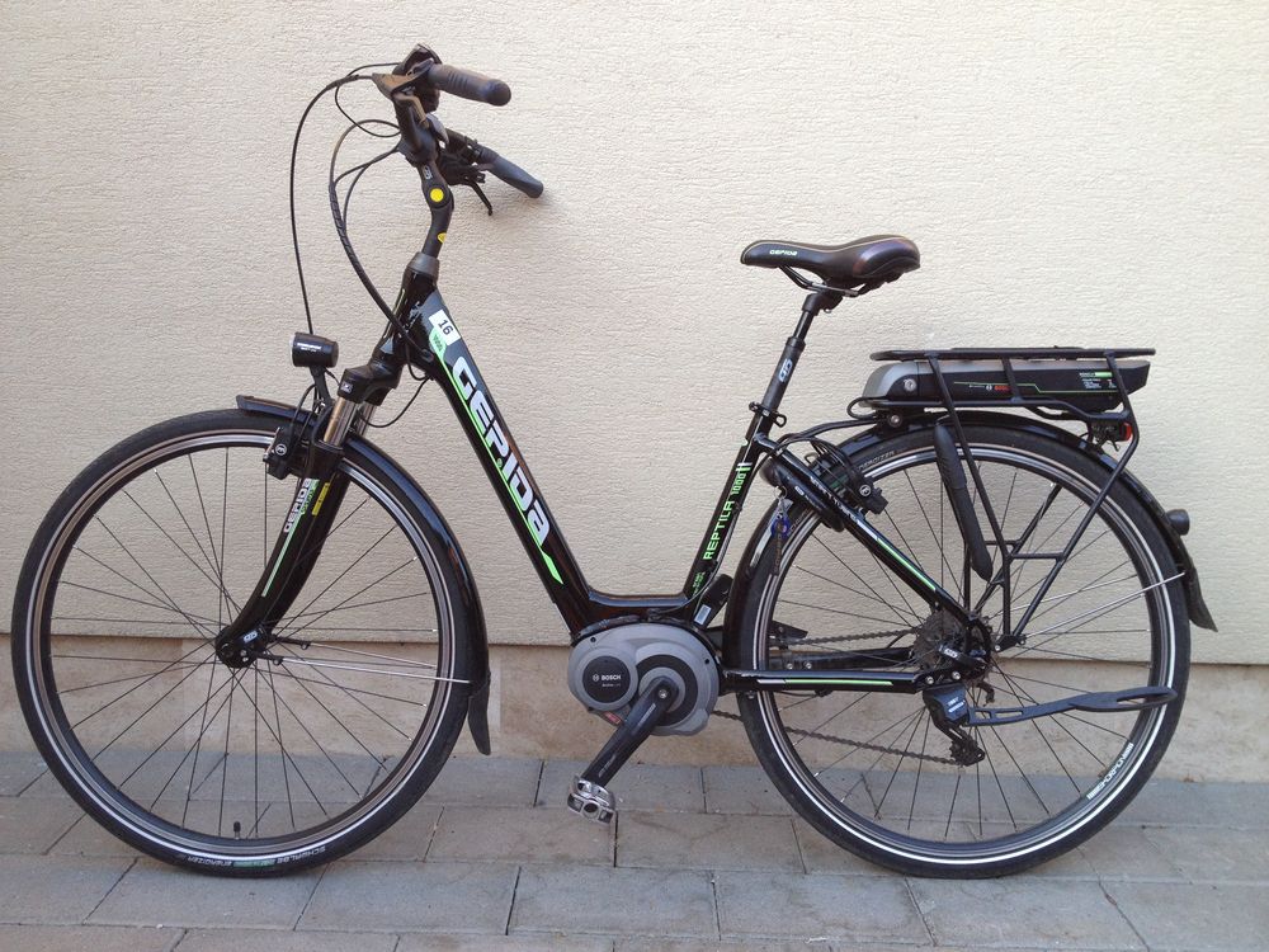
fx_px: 1283
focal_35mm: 35
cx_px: 634
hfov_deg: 52.6
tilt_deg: -9.7
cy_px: 476
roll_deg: -1.2
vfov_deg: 40.7
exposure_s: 1/120
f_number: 2.4
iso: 64
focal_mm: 4.28
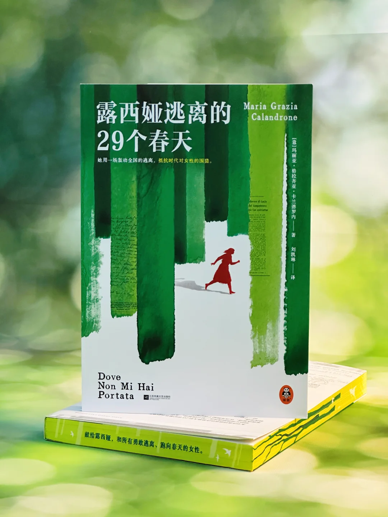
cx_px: 194
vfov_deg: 25.3
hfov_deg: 19.1
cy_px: 258
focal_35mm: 77
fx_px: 1151
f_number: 2.8
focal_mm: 9
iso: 125
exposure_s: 1/50
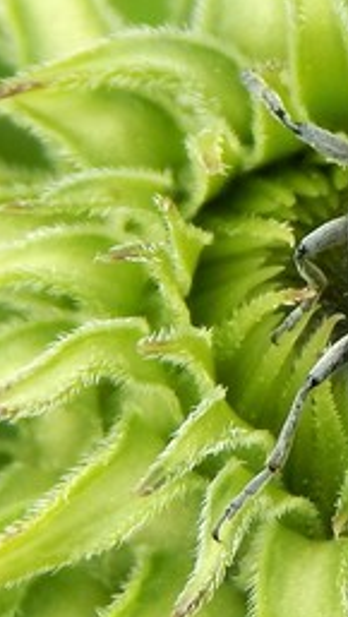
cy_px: 130
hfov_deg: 4.0
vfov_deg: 7.0
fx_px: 5025
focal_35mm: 307
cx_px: 443
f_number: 4.3
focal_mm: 15.3
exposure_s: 1/160
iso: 125
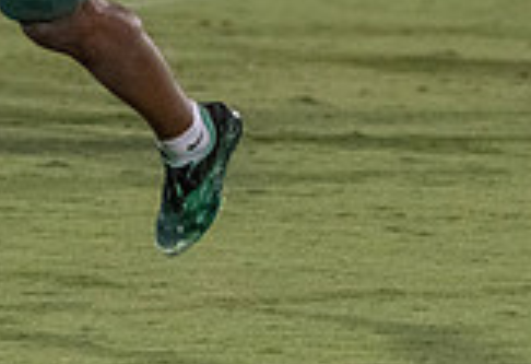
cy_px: -235
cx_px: 149
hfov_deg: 2.3
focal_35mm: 899
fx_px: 13374
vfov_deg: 1.6
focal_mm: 200
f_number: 5.6
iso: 8000
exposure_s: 1/1000
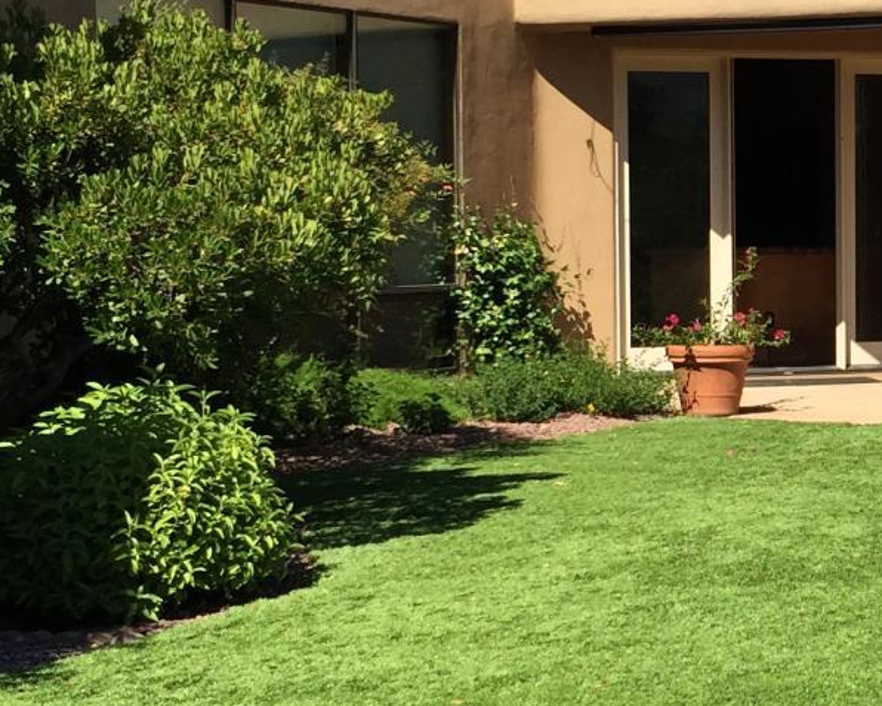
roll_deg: +0.4
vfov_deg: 16.2
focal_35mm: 95
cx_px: 923
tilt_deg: -4.2
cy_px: 355
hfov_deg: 19.5
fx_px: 2480
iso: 32
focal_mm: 4.15
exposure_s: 1/1721
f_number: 2.2
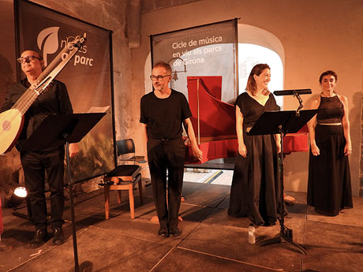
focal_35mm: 24
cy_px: 136
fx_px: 252
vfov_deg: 56.8
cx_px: 182
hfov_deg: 71.6
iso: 400
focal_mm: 4.3
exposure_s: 1/20
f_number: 2.8
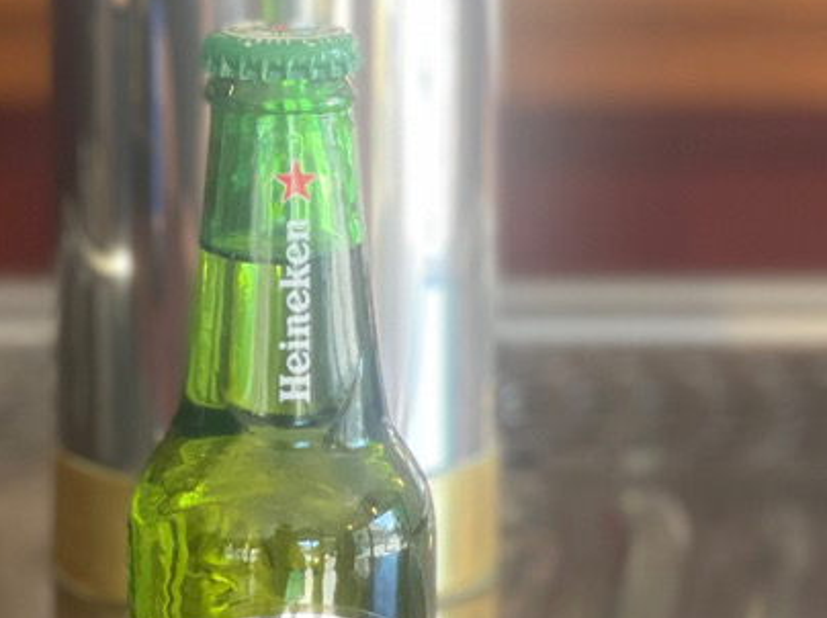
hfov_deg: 19.1
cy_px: 554
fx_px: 2458
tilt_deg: -14.0
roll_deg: +0.3
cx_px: 287
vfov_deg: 14.2
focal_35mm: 103
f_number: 2
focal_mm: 6
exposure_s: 1/100
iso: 160
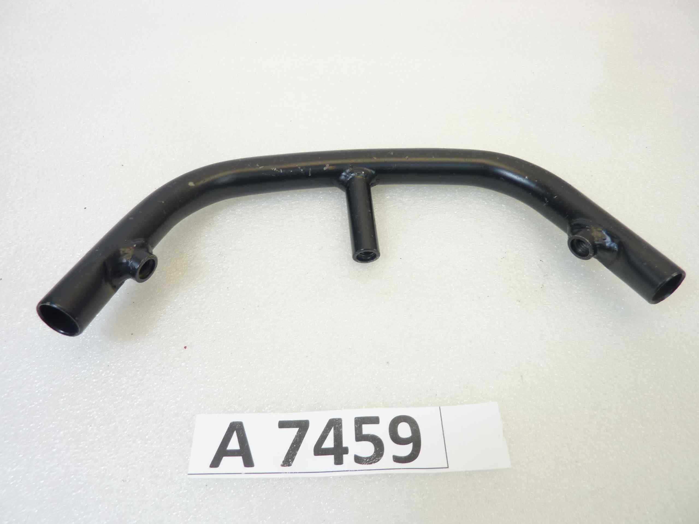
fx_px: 505
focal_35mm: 25
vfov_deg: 54.9
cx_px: 350
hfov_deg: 69.4
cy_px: 262
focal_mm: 4.1
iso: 80
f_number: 3.3
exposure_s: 1/30
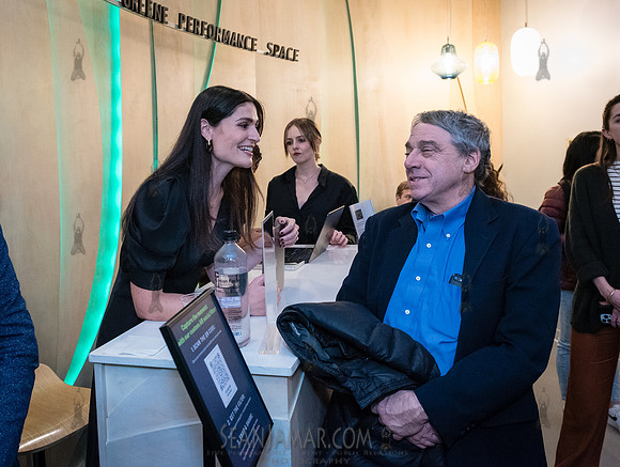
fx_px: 567
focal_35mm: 32
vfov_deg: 44.5
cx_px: 286
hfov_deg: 57.2
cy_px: 183
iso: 6400
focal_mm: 24
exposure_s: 1/160
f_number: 3.5
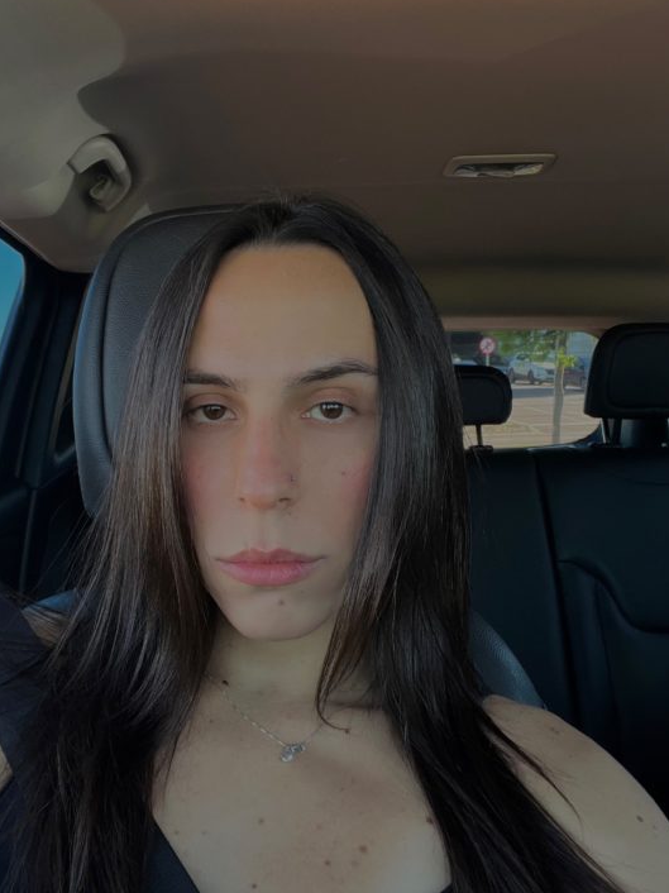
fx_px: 877
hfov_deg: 41.7
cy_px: 448
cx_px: 296
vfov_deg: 54.0
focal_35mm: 34
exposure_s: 1/113
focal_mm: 2.71
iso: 100
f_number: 2.2
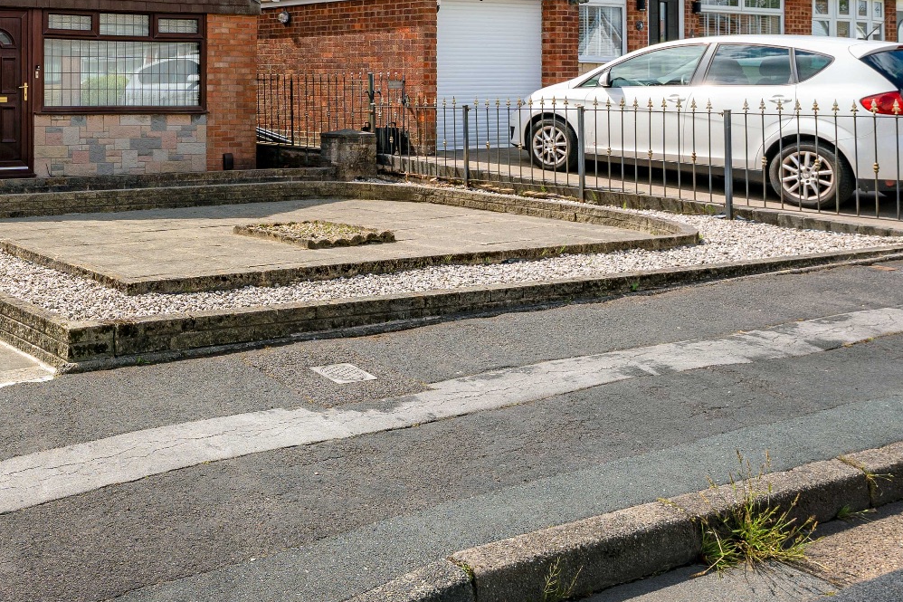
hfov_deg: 42.8
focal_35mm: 39
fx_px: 988
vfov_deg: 32.3
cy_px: 65
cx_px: 14
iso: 100
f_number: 8
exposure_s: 1/250
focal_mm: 19.2
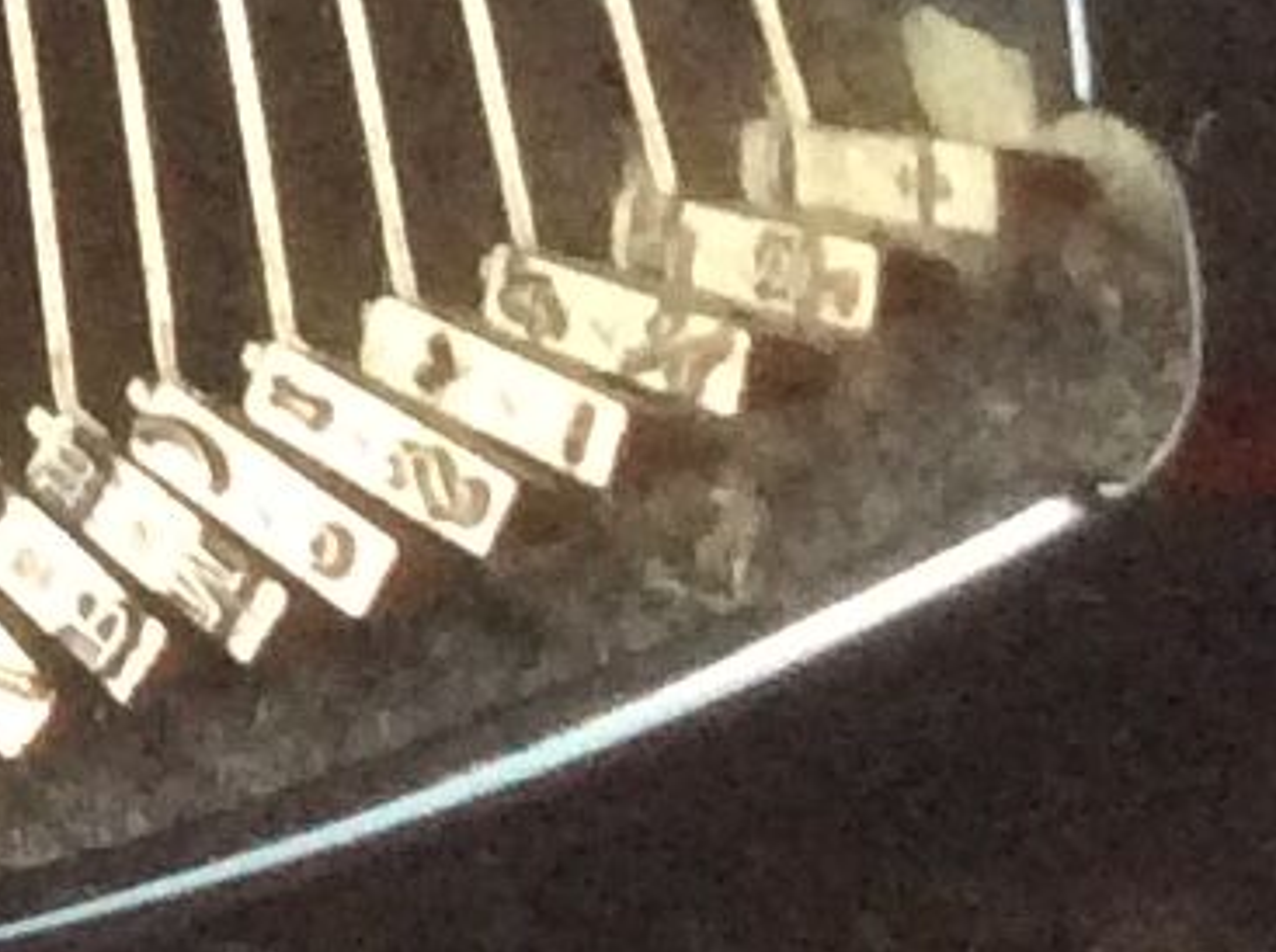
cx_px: -1474
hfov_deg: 8.2
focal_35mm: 226
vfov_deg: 6.3
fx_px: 8317
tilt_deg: -74.2
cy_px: -1286
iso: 200
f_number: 2.4
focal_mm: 3.3
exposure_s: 1/25
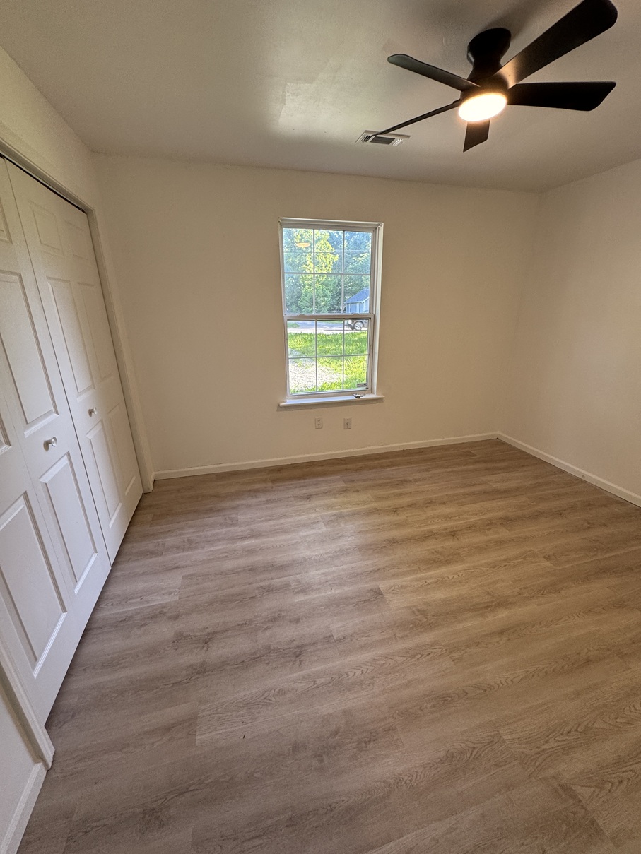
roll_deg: +2.2
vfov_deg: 102.1
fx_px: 346
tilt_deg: -19.5
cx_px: 320
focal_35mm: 14
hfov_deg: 85.7
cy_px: 427
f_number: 2.2
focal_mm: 2.22
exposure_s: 1/99
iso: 125
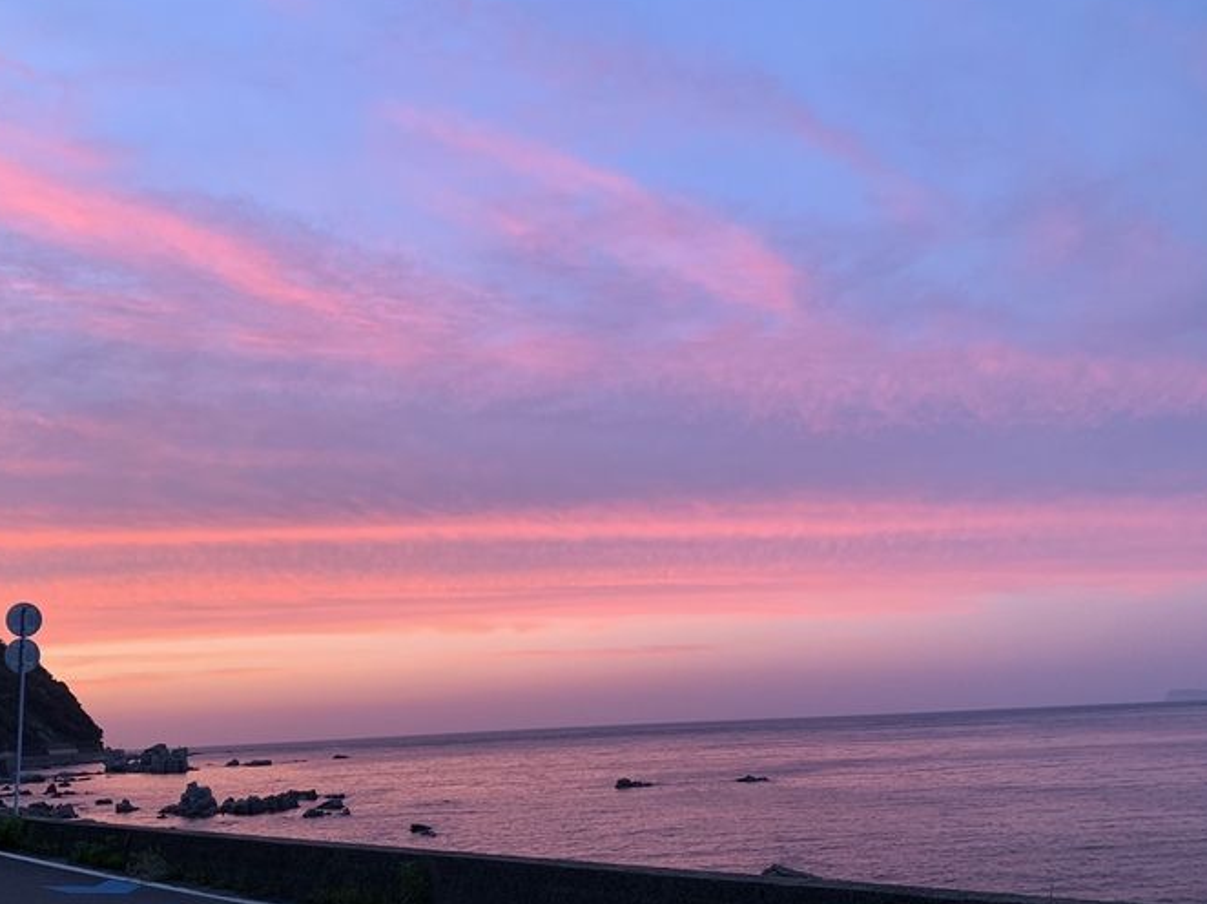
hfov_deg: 56.8
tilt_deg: +11.3
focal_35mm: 32
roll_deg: +3.5
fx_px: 1115
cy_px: 500
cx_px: 573
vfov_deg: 44.1
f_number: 1.8
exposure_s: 1/60
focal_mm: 4.25
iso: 160
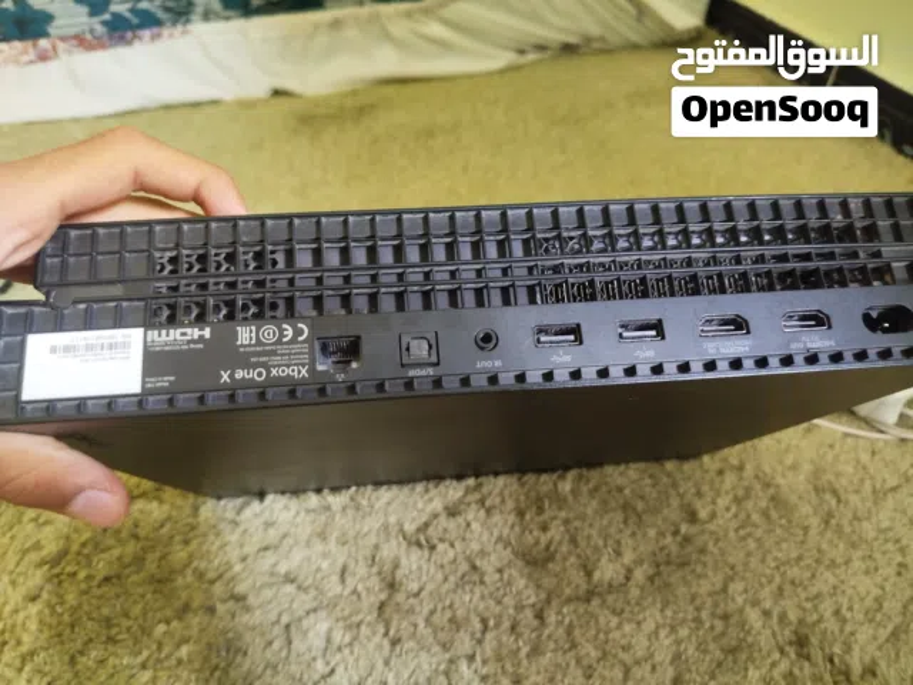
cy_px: 342
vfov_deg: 56.8
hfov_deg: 71.6
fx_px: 633
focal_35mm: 24
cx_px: 456
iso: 400
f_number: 1.7
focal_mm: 5.31
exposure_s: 1/17
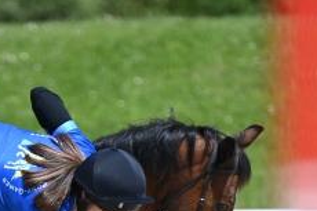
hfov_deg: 1.8
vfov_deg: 1.2
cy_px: 298
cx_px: 47
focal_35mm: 1150
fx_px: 10119
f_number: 5.3
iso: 250
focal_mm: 330
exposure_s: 1/1250
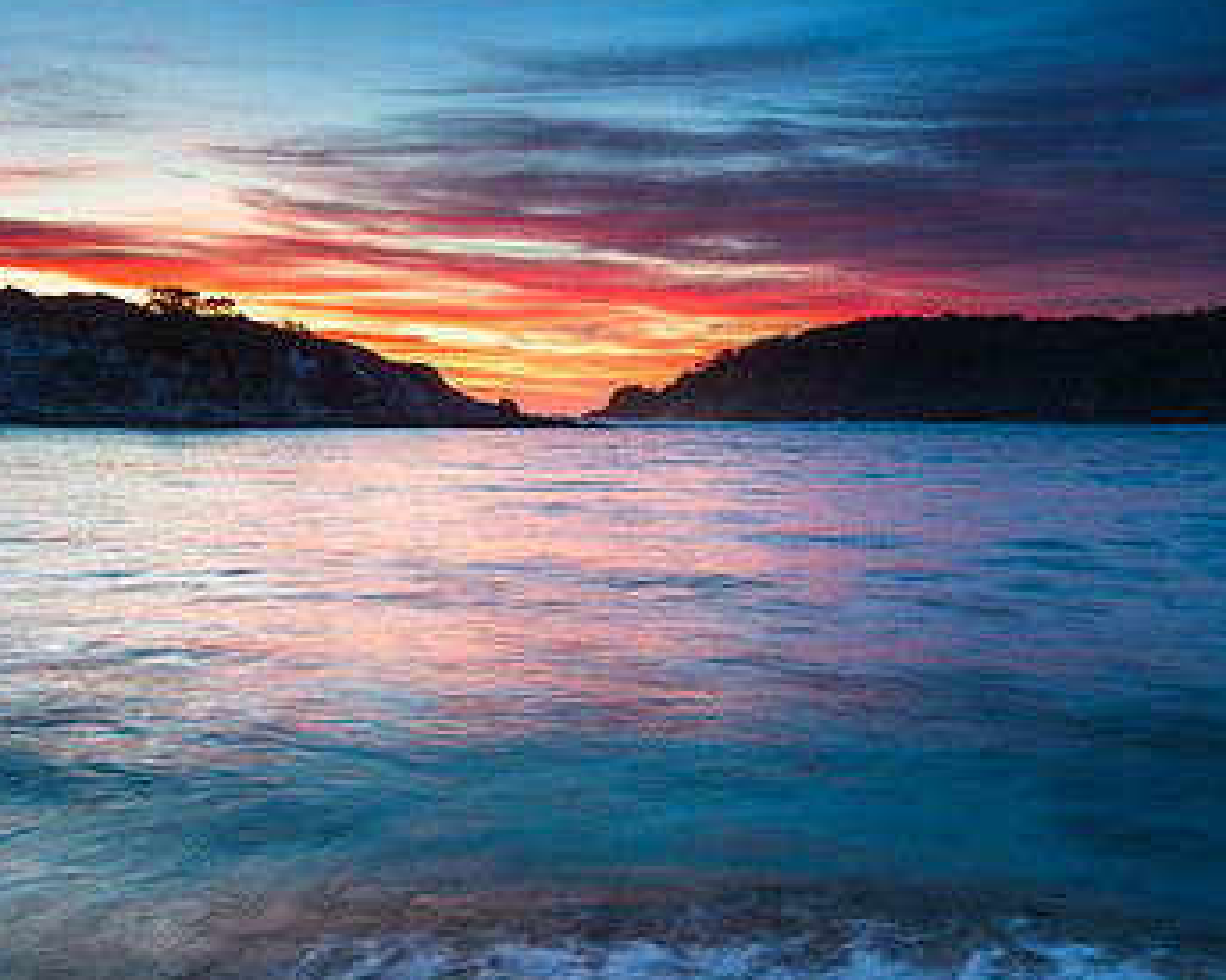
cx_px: 531
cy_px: 440
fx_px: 1378
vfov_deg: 39.1
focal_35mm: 38
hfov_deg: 47.8
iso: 160
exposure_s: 1
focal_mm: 24
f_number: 7.1
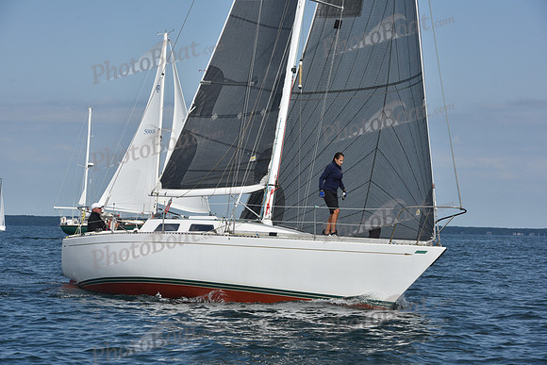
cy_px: 182
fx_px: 1900
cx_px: 274
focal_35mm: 125
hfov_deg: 16.4
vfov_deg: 11.0
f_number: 10
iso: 320
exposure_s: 1/1250
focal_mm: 125
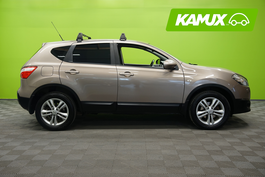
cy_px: 88
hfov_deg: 50.7
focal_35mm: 38
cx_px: 132
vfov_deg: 35.1
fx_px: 280
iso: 500
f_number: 5
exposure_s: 1/20
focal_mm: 38
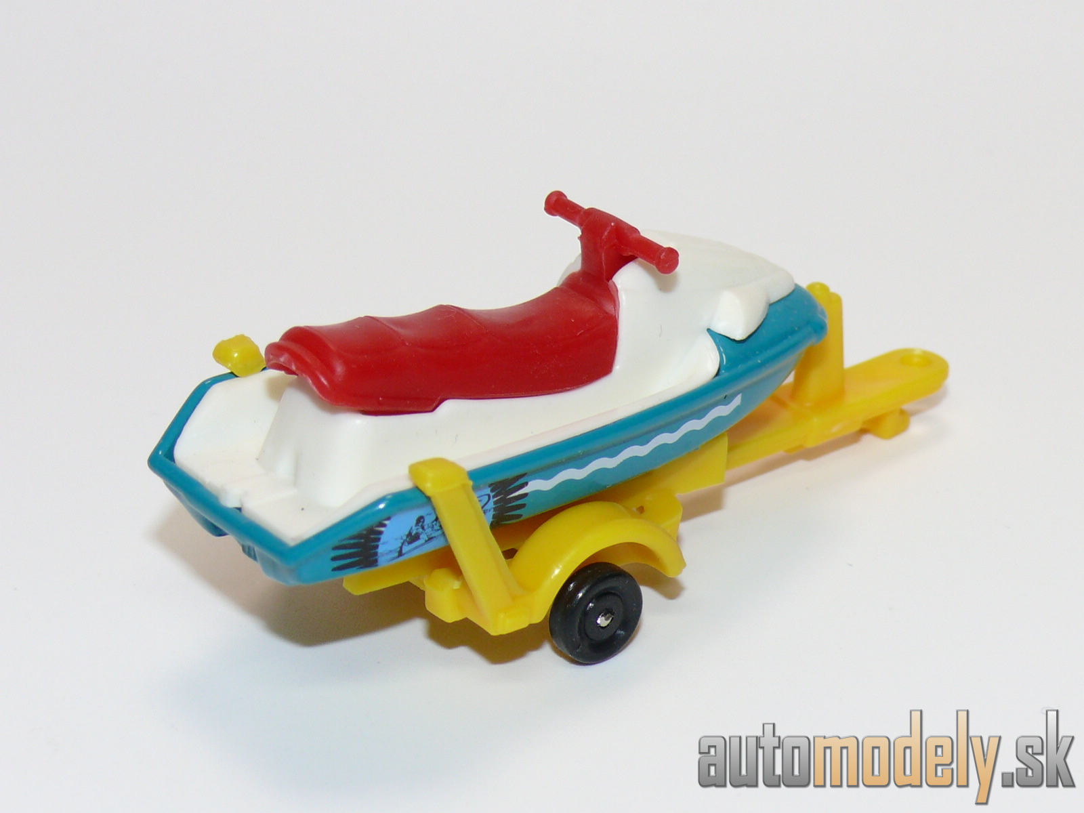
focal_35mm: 108
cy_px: 406
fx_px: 3382
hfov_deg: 18.2
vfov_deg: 13.7
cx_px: 542
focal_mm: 13.8
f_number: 4
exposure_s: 1/30
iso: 100
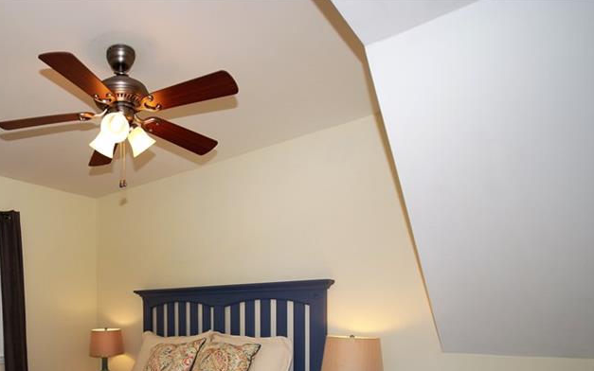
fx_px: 405
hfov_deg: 67.4
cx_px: 141
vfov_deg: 45.6
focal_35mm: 25
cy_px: 319
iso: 100
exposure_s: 1/60
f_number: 4
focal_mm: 10
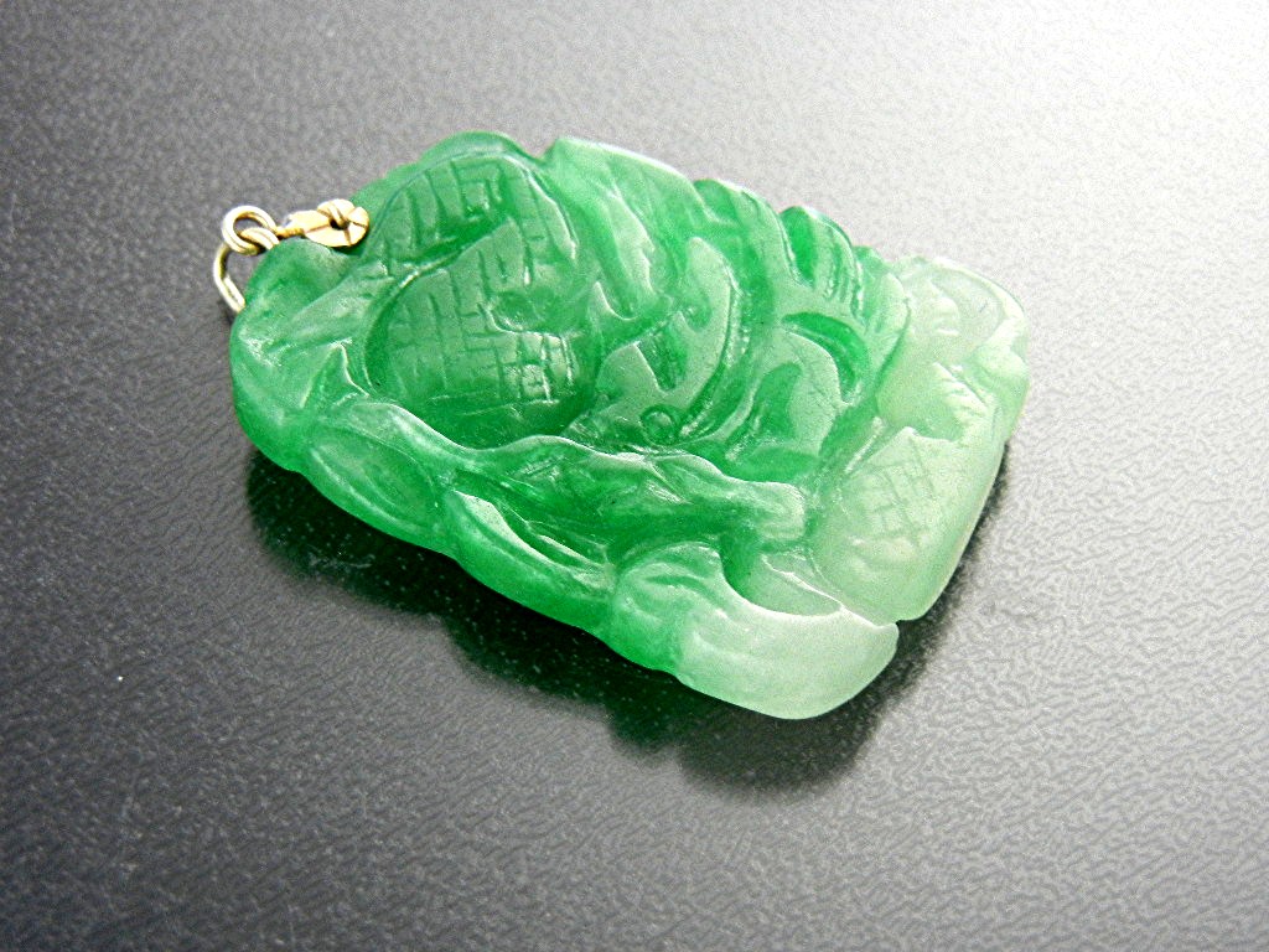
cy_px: 476
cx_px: 634
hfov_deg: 28.6
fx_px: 2493
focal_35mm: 68
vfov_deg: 21.6
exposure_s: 1/17.8
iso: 400
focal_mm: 12.2
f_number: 4.1
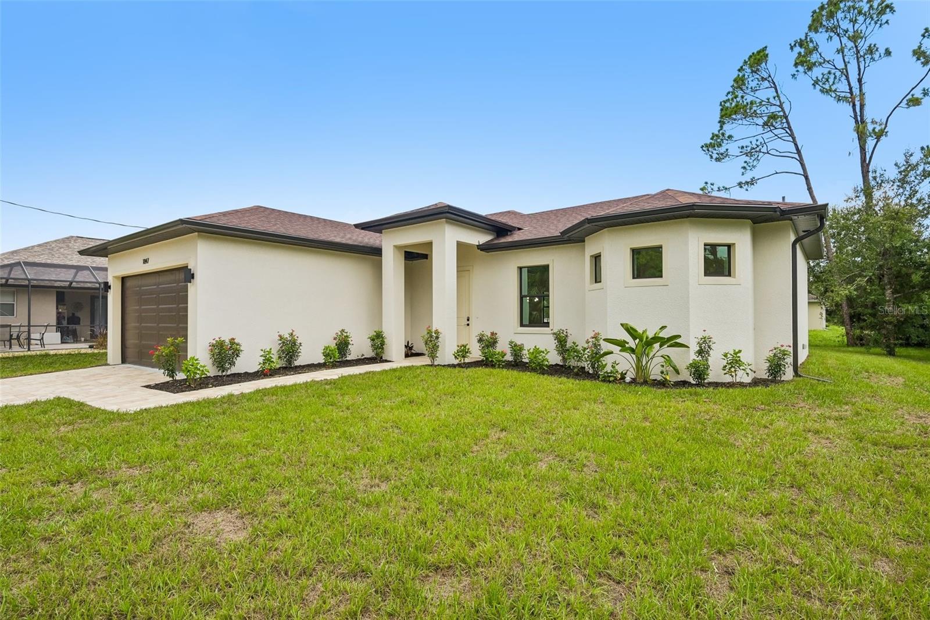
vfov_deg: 67.4
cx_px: 465
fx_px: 465
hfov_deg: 90.0
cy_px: 310
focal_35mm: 18
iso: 400
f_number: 8
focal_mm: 18
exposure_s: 1/500
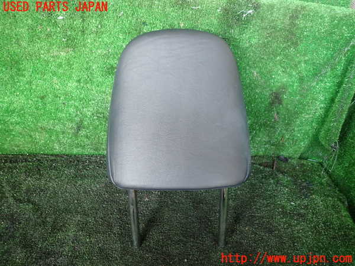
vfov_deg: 54.9
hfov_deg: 69.4
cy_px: 133
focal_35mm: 25
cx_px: 178
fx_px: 256
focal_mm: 4.5
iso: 200
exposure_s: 1/50
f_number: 2
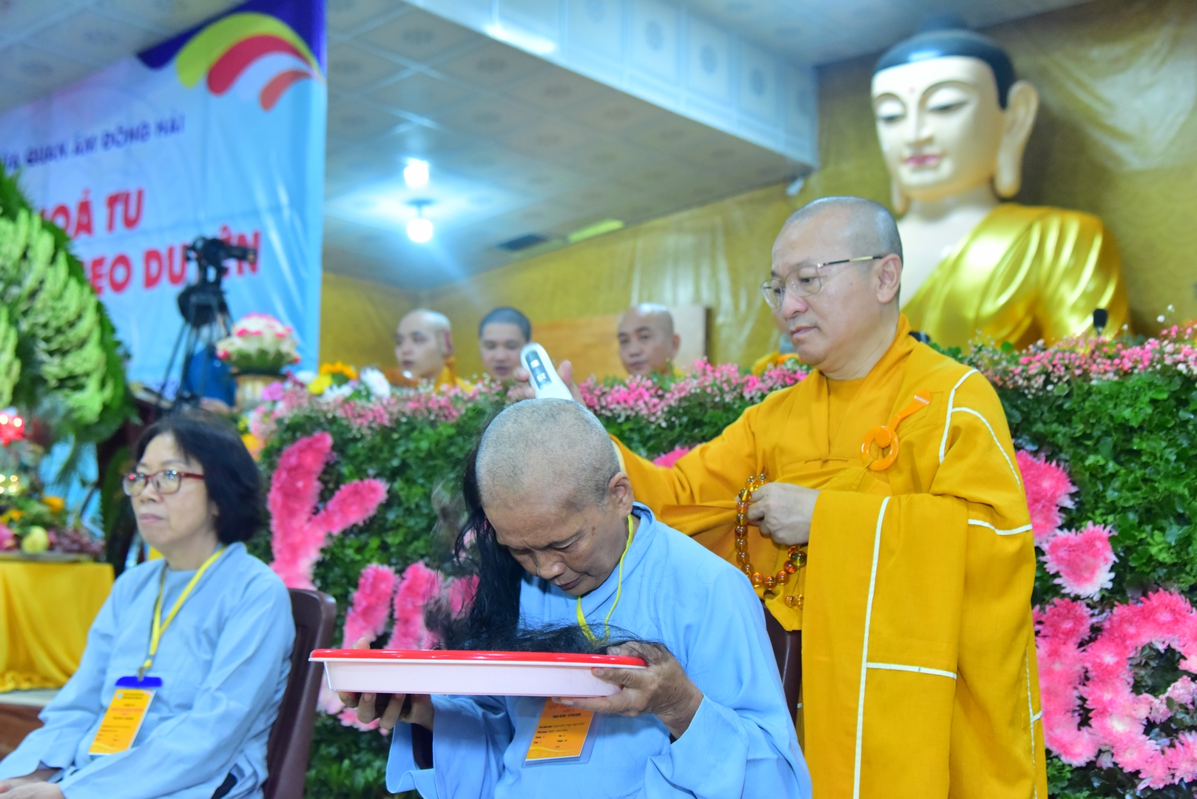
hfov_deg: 41.1
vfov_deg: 28.1
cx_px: 598
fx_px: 1596
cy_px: 400
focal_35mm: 48
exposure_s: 1/100
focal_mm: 48
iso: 2500
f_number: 4
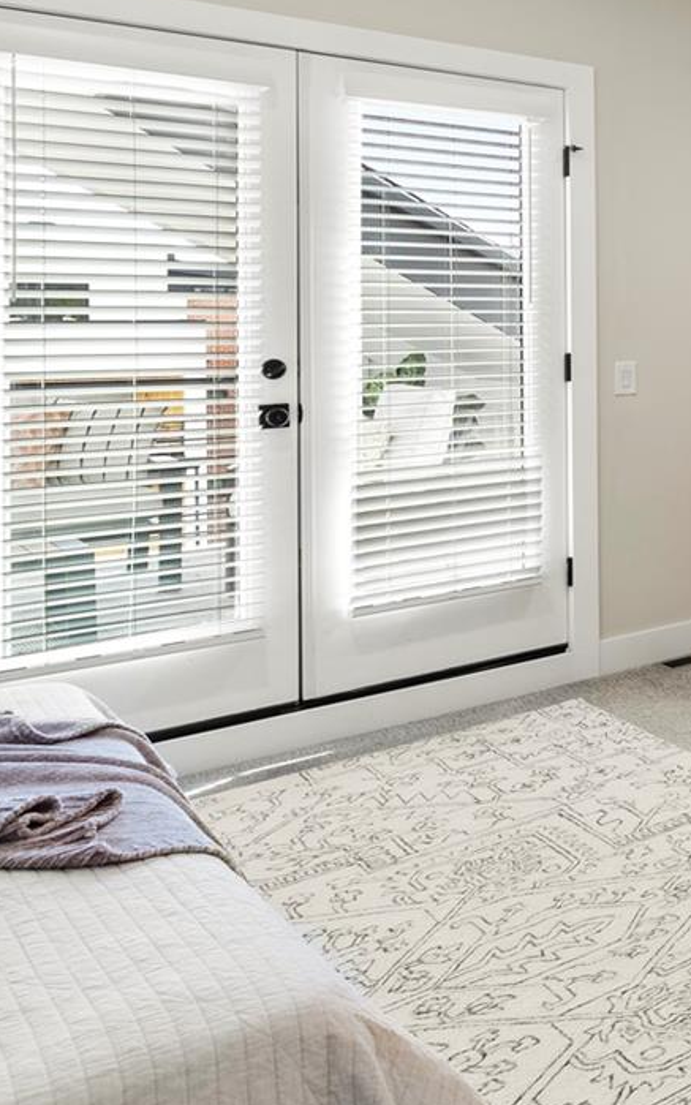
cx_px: 1208
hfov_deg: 22.8
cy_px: 299
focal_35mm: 35
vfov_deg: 53.2
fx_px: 1054
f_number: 9
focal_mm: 15
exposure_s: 1/2.5
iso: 250
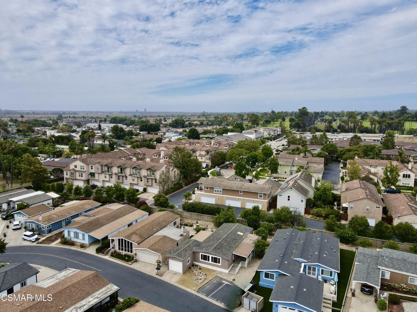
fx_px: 289
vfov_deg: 56.8
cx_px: 208
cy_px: 156
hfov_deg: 71.6
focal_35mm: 24
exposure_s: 1/1000
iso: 100
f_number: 2.8
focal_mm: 4.5
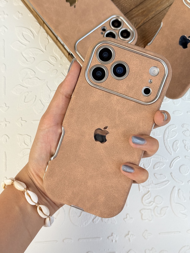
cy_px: 126
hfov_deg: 30.3
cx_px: 95
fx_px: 351
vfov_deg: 39.7
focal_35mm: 48
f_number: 1.78
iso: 100
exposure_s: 1/1149
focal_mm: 6.76
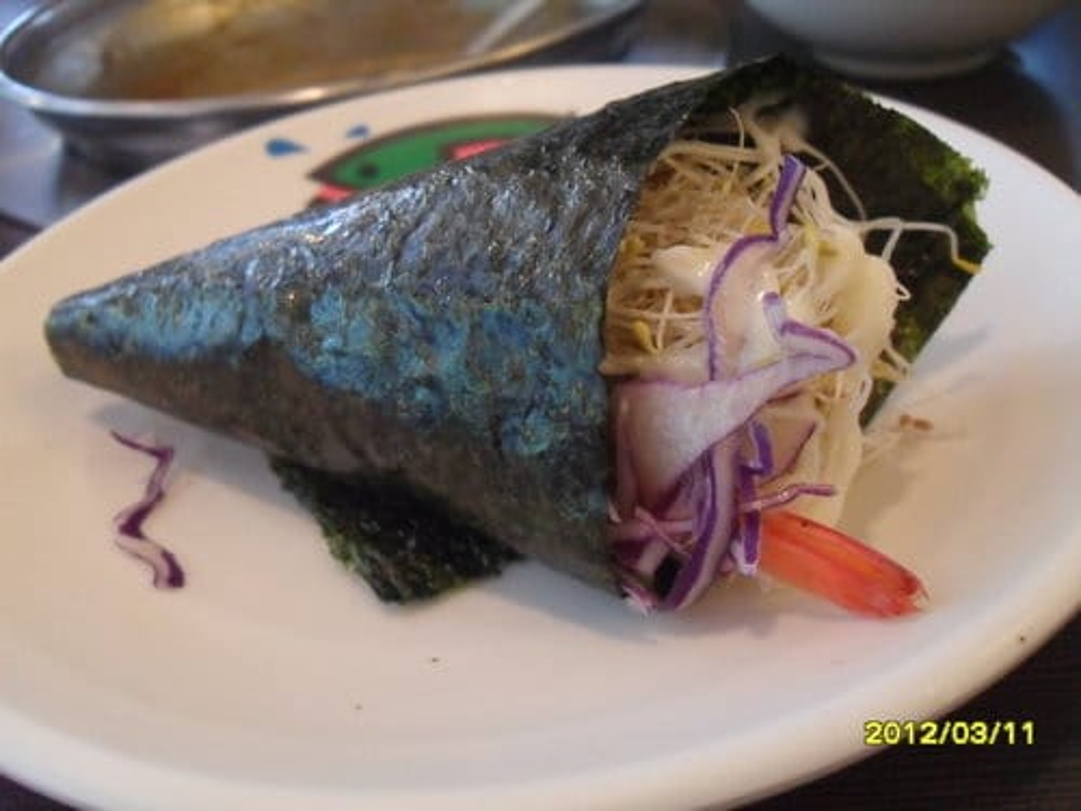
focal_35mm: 35
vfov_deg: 40.7
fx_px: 1093
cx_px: 540
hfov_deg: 52.6
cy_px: 406
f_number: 2.8
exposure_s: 1/30
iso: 400
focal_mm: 6.2
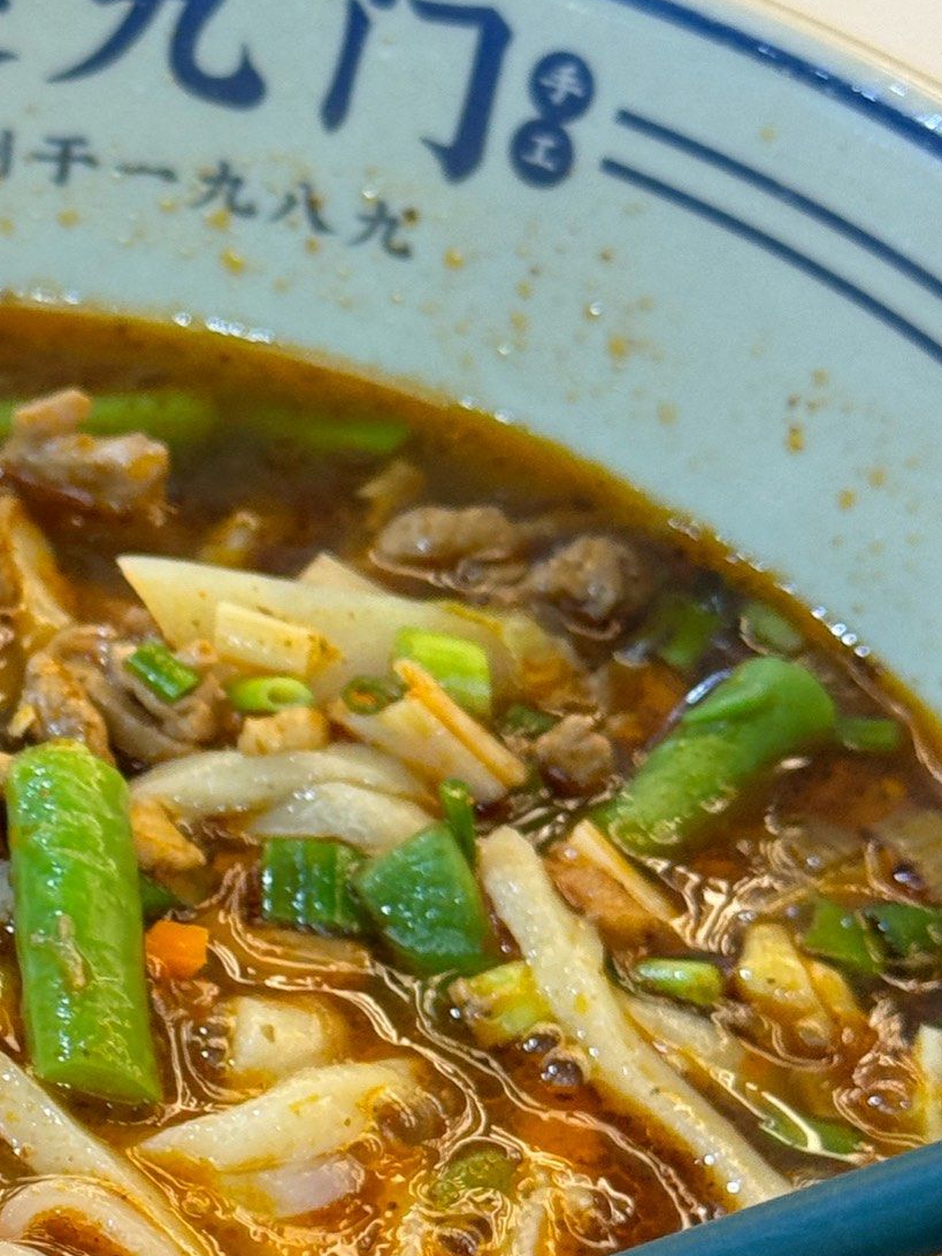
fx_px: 4354
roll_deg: -0.2
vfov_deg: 16.3
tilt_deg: -42.5
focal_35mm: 120
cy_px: 921
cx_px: -175
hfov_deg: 12.1
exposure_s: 1/50
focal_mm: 6.76
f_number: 1.78
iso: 64
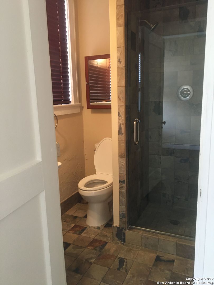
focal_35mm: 29
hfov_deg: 48.2
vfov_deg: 61.7
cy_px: 142
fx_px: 239
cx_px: 107
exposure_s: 1/30
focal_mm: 4.15
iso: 160
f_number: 2.2
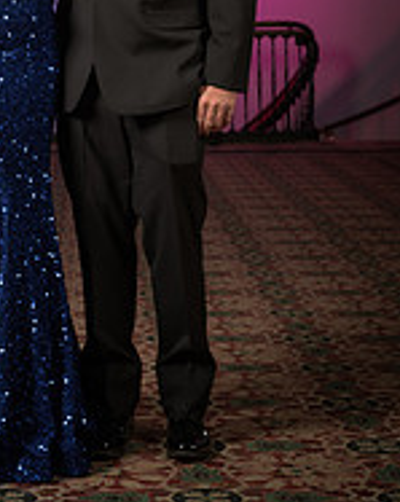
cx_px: 75
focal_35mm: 113
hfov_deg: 13.5
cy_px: -91
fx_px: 1676
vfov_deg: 16.4
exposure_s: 1/160
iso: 100
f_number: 5.6
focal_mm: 50
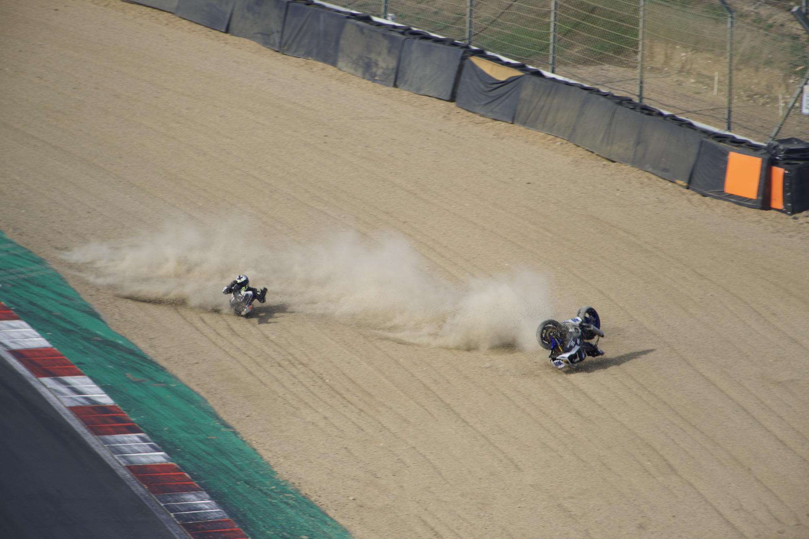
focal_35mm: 418
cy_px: 270
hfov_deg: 4.9
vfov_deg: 3.3
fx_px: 9392
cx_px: 404
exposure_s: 1/200
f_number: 8
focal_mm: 278.4
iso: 160
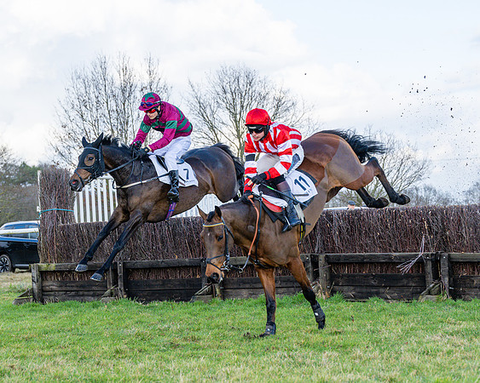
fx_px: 1533
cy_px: 176
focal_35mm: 108
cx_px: 262
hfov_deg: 17.8
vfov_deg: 14.3
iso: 500
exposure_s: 1/2500
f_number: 4
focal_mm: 71
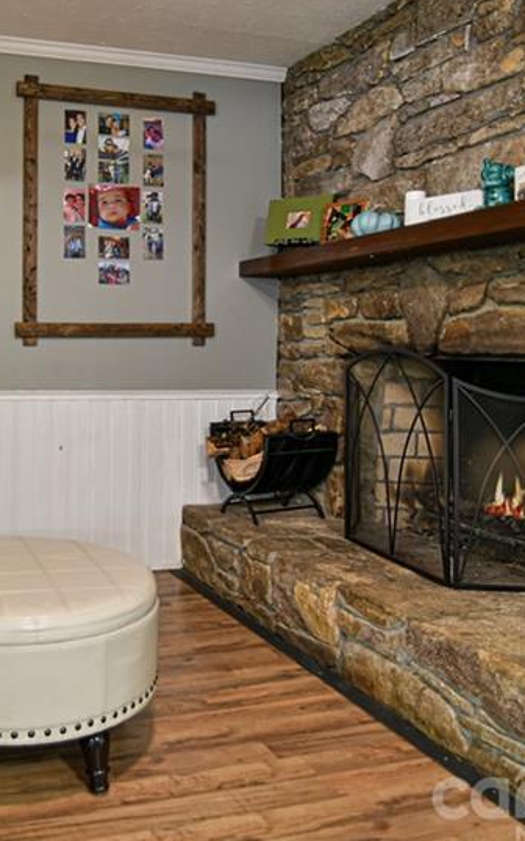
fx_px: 756
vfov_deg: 57.7
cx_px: 70
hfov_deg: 36.3
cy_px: 337
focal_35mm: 33
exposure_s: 1/25
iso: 800
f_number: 2.8
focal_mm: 17
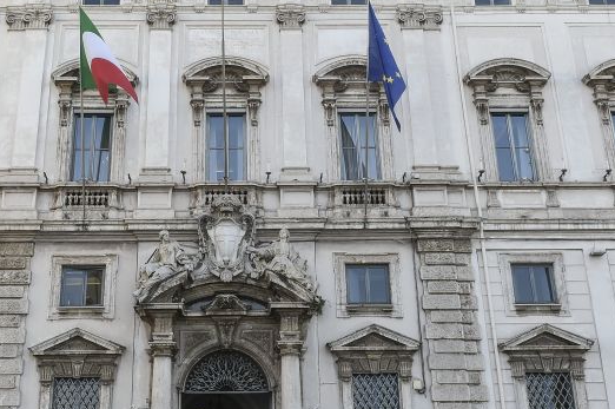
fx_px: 785
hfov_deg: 42.6
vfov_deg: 29.2
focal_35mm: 46
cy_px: 192
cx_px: 247
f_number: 9
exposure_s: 1/200
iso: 400
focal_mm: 24
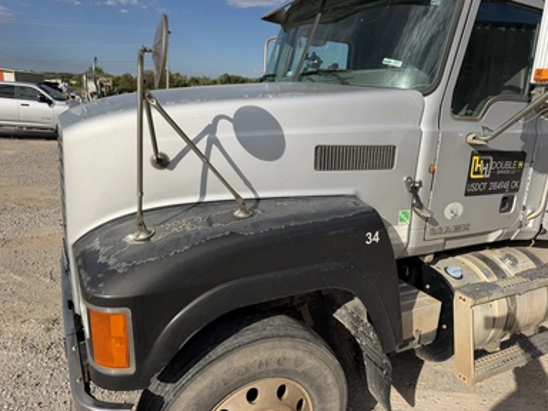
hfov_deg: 69.4
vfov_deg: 54.9
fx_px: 396
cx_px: 283
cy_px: 208
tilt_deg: -14.2
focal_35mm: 25
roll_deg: -3.0
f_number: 1.78
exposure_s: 1/8130
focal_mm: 6.76
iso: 80
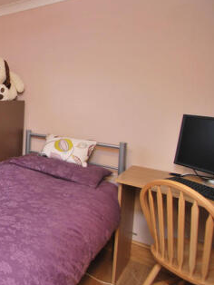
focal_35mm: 30
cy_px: 115
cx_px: -65
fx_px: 247
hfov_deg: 33.8
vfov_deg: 59.5
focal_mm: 10
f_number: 4
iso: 200
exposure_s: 1/60
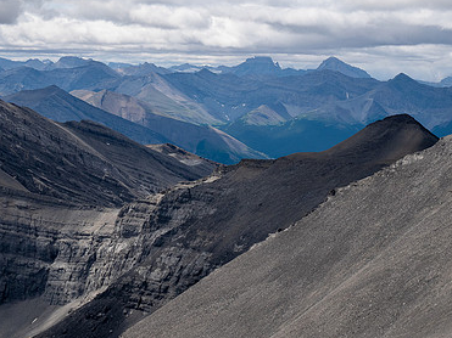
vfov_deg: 14.8
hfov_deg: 19.6
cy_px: 142
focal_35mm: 100
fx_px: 1305
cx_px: 222
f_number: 8
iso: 200
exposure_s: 1/250
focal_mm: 32
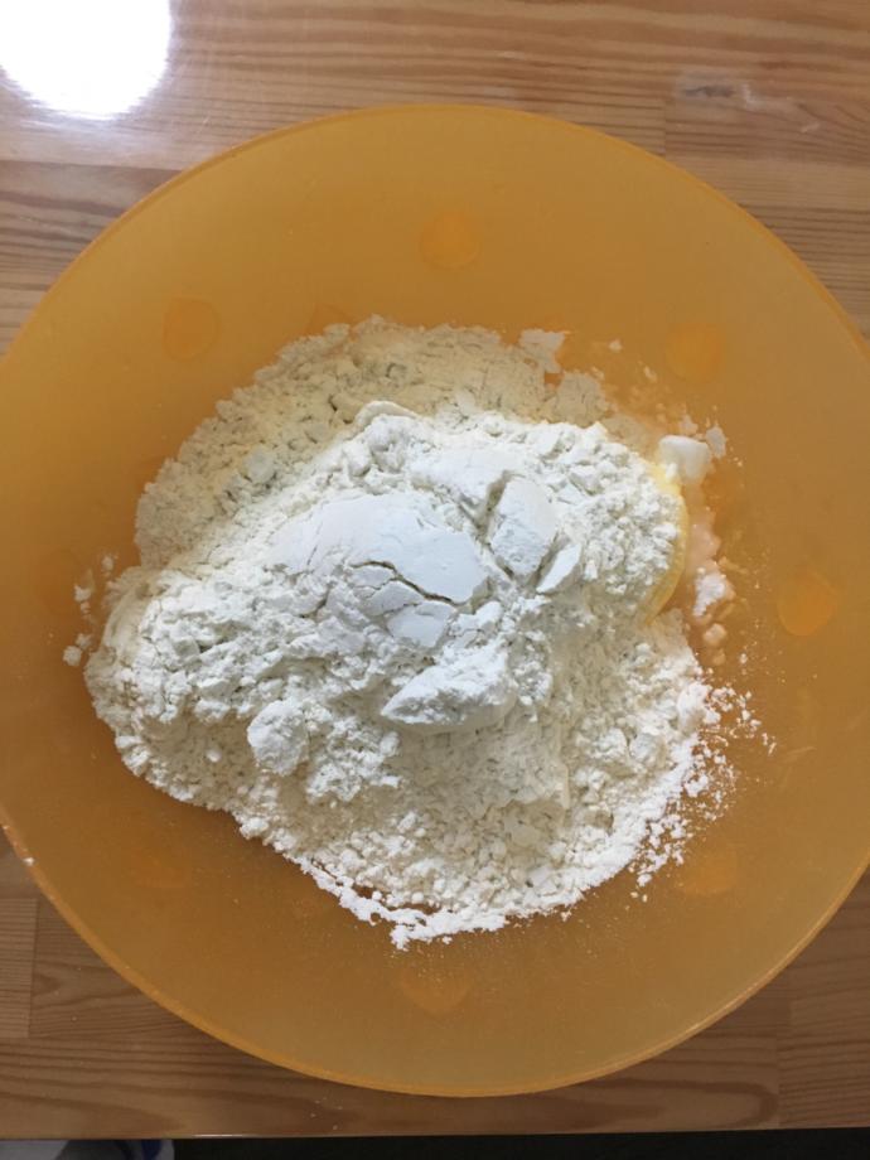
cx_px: 435
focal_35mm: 29
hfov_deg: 48.2
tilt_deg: -80.9
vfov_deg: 61.7
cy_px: 580
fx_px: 972
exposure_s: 1/17
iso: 200
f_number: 2.2
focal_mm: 4.15
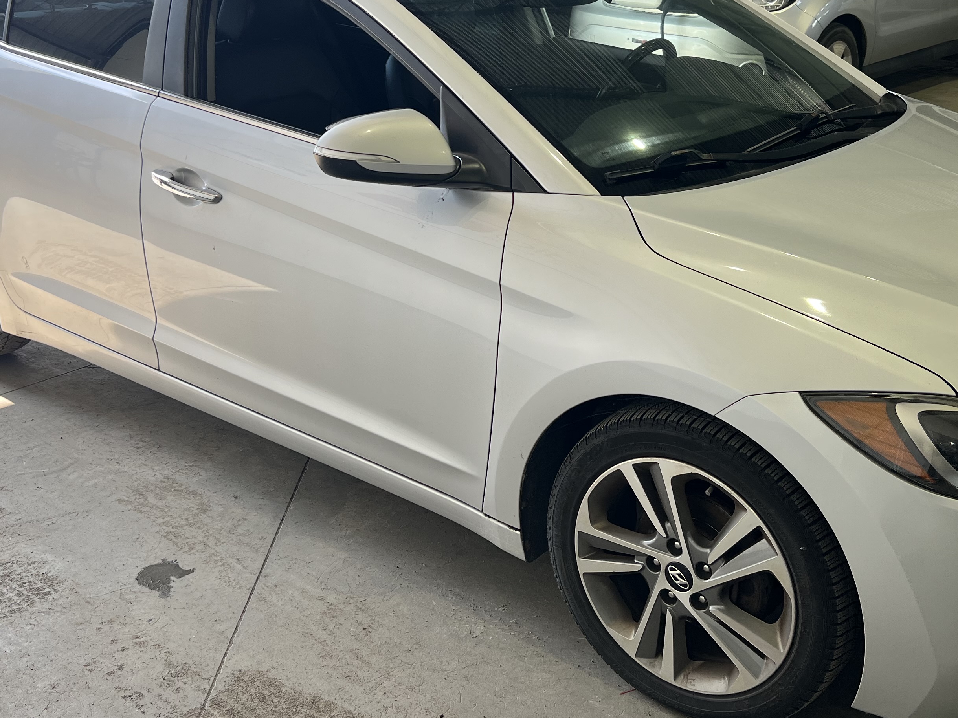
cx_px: 566
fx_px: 1190
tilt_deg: -18.5
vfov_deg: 33.4
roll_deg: -0.9
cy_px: 259
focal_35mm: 43
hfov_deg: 43.7
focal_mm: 5.7
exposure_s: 1/285
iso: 40
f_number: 1.5
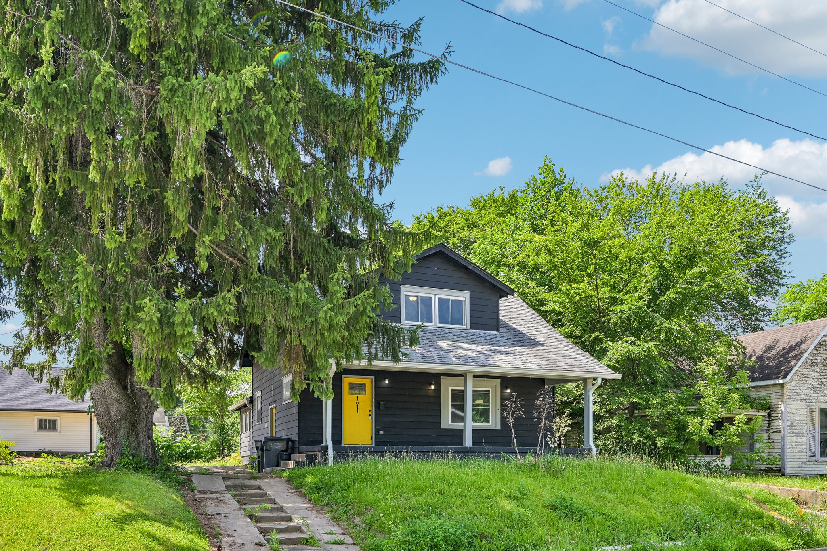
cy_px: 276
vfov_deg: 43.6
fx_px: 689
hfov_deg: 61.9
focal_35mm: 30
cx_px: 414
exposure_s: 1/80
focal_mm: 30
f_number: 8
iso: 100
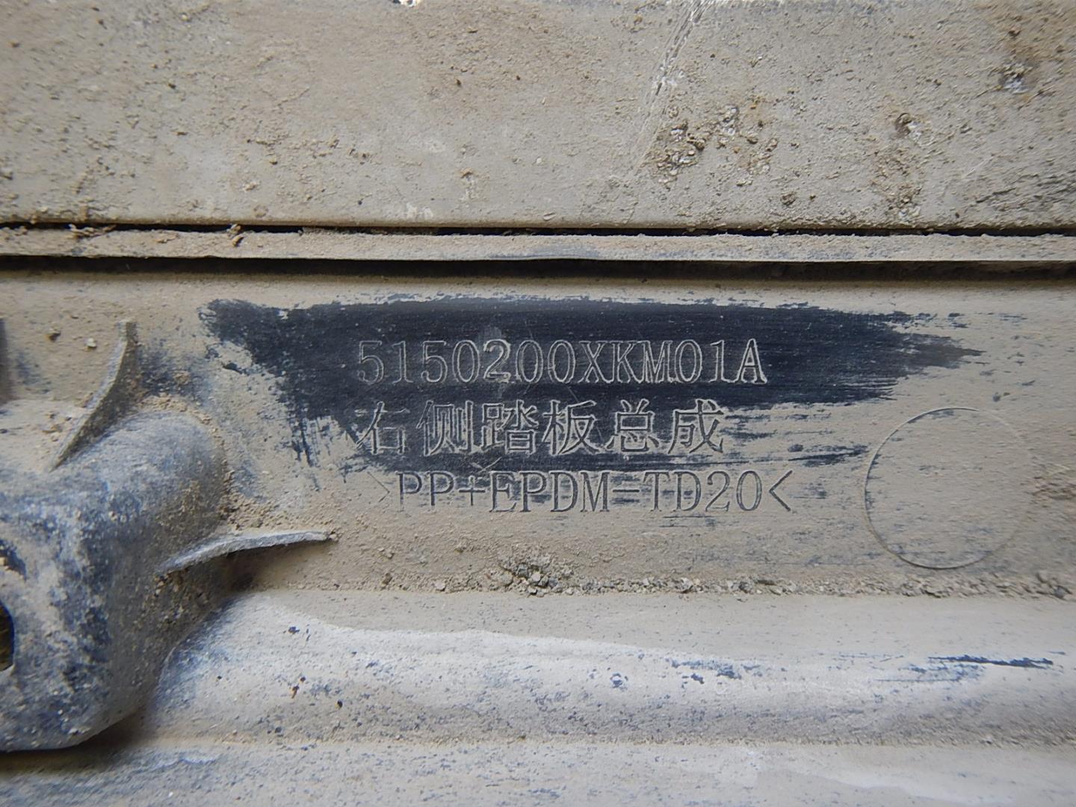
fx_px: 1026
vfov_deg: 42.9
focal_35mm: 33
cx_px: 538
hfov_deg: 55.4
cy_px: 404
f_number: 3.9
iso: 160
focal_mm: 5.9
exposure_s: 1/30
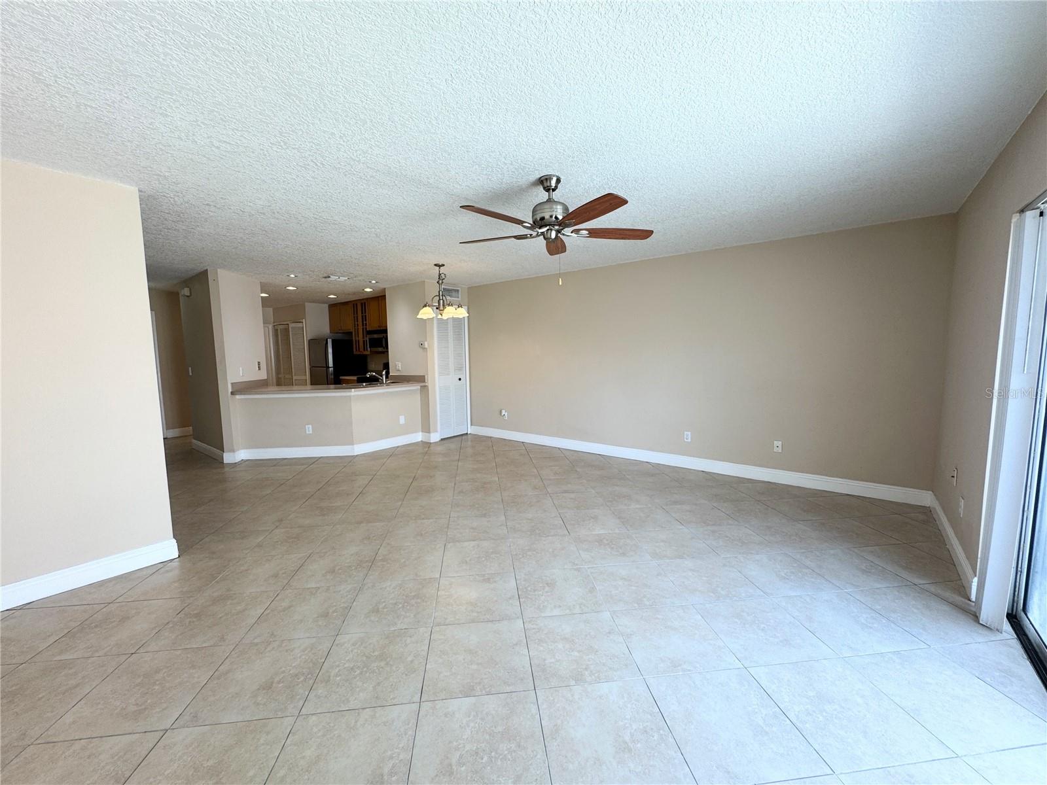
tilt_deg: -6.0
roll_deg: +0.7
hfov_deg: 102.1
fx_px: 423
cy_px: 392
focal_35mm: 14
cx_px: 524
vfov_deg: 85.7
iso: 64
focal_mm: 2.22
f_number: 2.2
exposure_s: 1/120
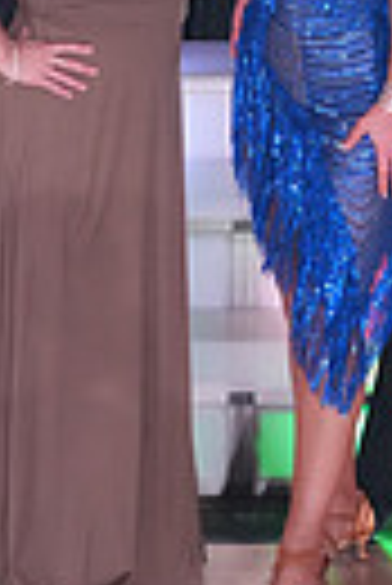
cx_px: 291
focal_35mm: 147
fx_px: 2394
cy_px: -180
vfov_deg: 13.4
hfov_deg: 9.3
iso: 3200
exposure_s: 1/500
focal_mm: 33
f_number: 4
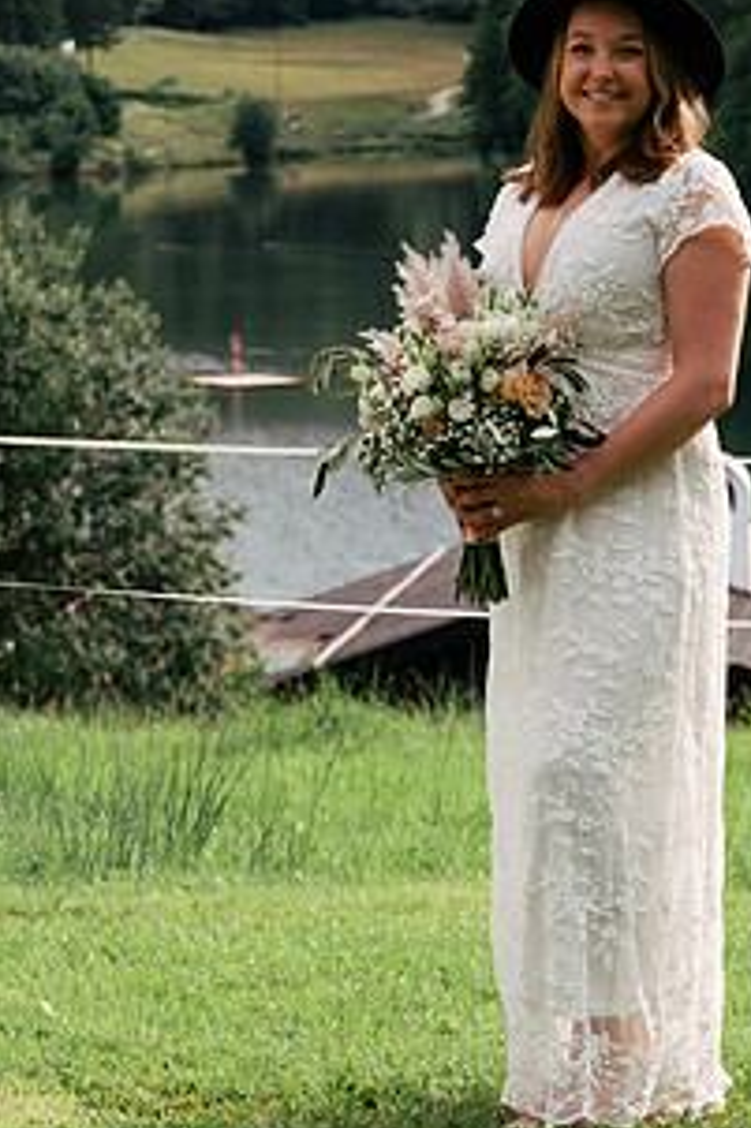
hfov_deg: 9.0
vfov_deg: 13.5
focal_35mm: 152
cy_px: 497
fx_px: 4761
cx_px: 544
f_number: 10
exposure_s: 1/250
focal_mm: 102
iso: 500
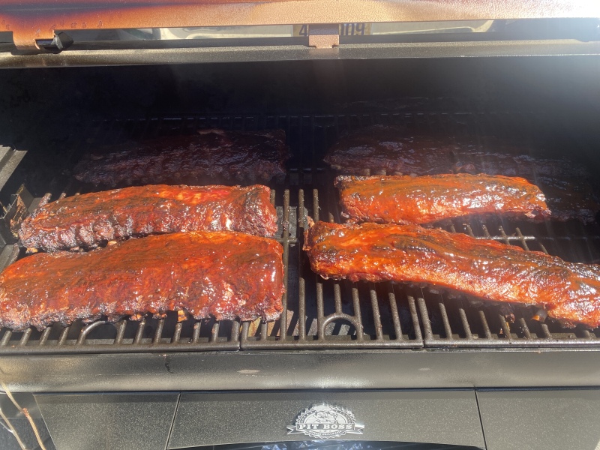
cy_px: 225
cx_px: 300
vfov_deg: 53.1
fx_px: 451
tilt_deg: -44.7
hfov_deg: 67.3
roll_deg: +3.1
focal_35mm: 26
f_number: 1.8
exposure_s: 1/317
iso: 32
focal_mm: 4.25
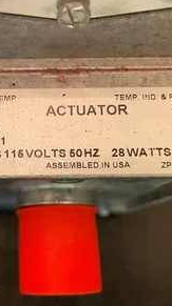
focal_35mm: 39
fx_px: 317
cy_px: 154
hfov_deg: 29.4
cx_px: 27
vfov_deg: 51.7
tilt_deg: -76.2
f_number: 1.6
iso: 125
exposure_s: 1/71
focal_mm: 4.2
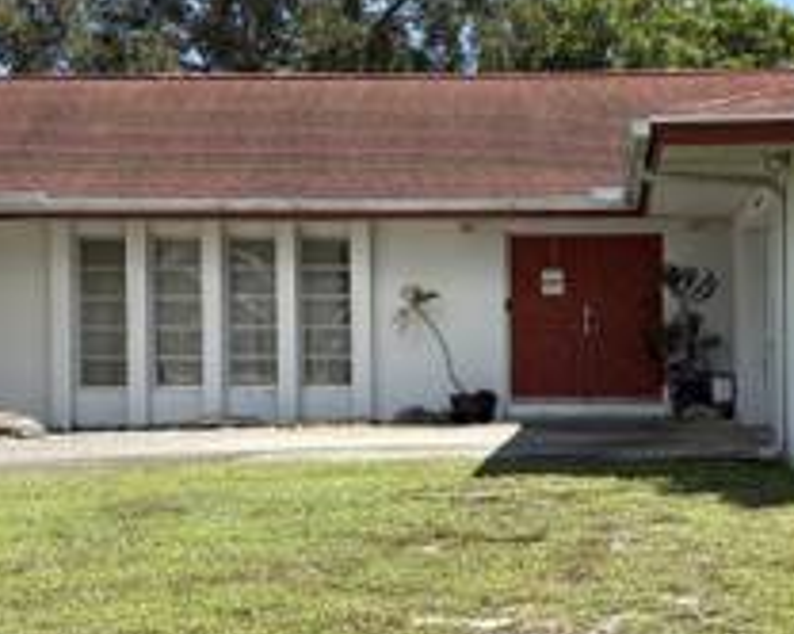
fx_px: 1831
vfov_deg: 19.6
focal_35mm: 78
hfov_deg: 24.3
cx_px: 546
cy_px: 388
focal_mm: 5.96
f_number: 1.6
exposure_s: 1/2141
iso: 50
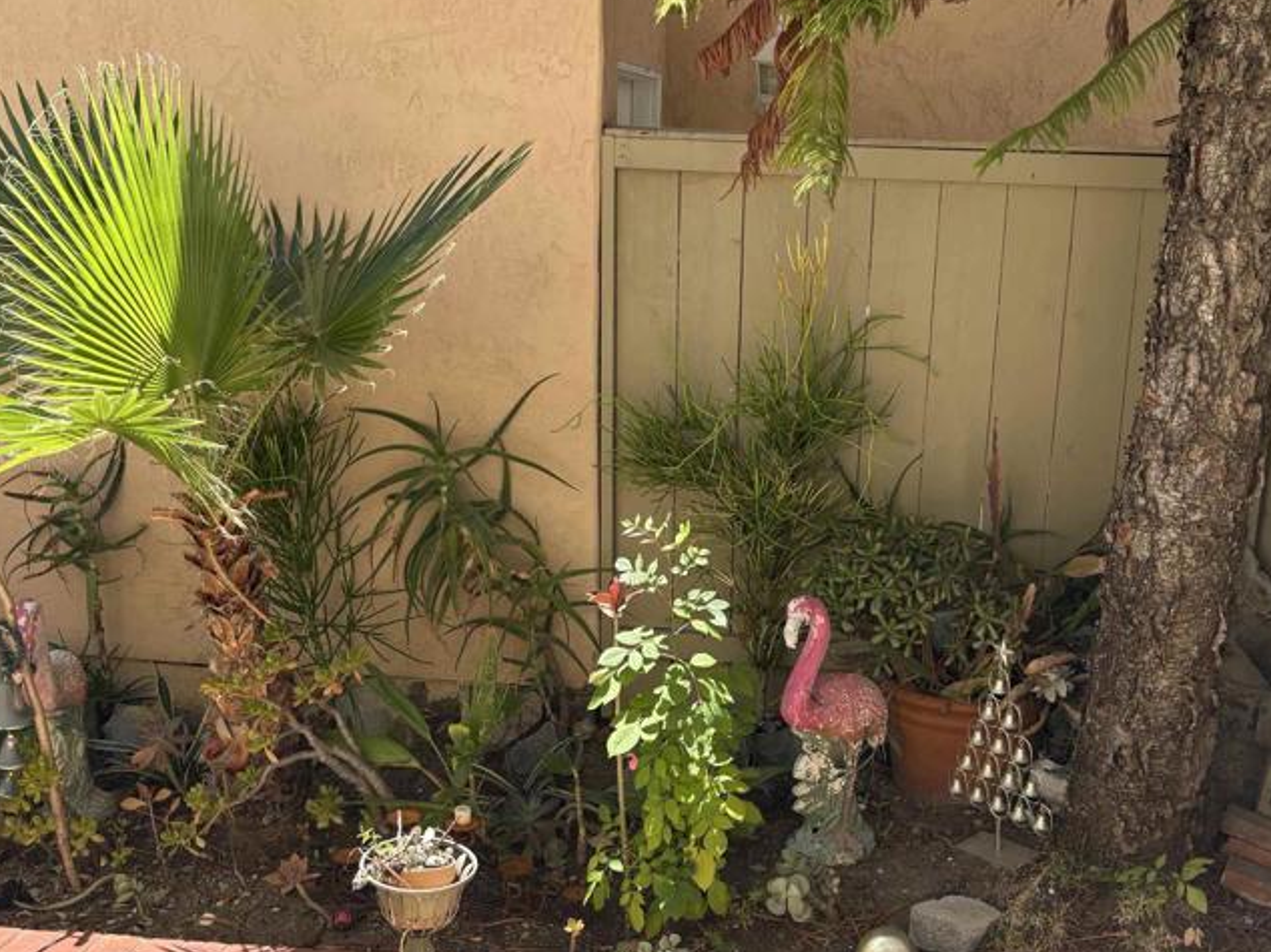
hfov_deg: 44.8
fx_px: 1542
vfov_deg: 34.1
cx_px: 650
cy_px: 609
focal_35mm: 42
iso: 50
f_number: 1.6
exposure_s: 1/1337
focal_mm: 5.96
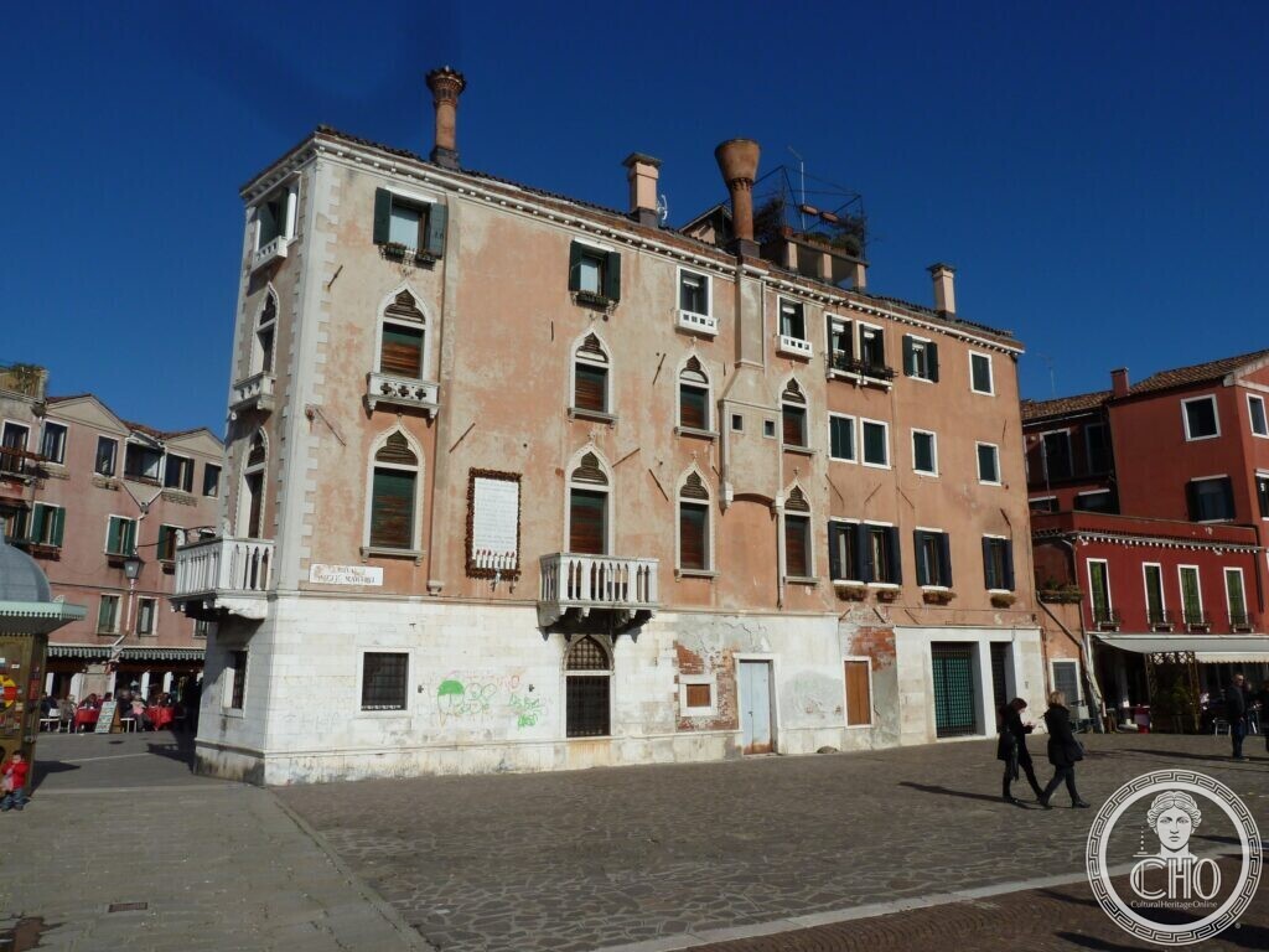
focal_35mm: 25
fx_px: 916
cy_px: 476
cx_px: 634
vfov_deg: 54.9
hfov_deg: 69.4
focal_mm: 4.1
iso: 80
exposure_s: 1/800
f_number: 5.6
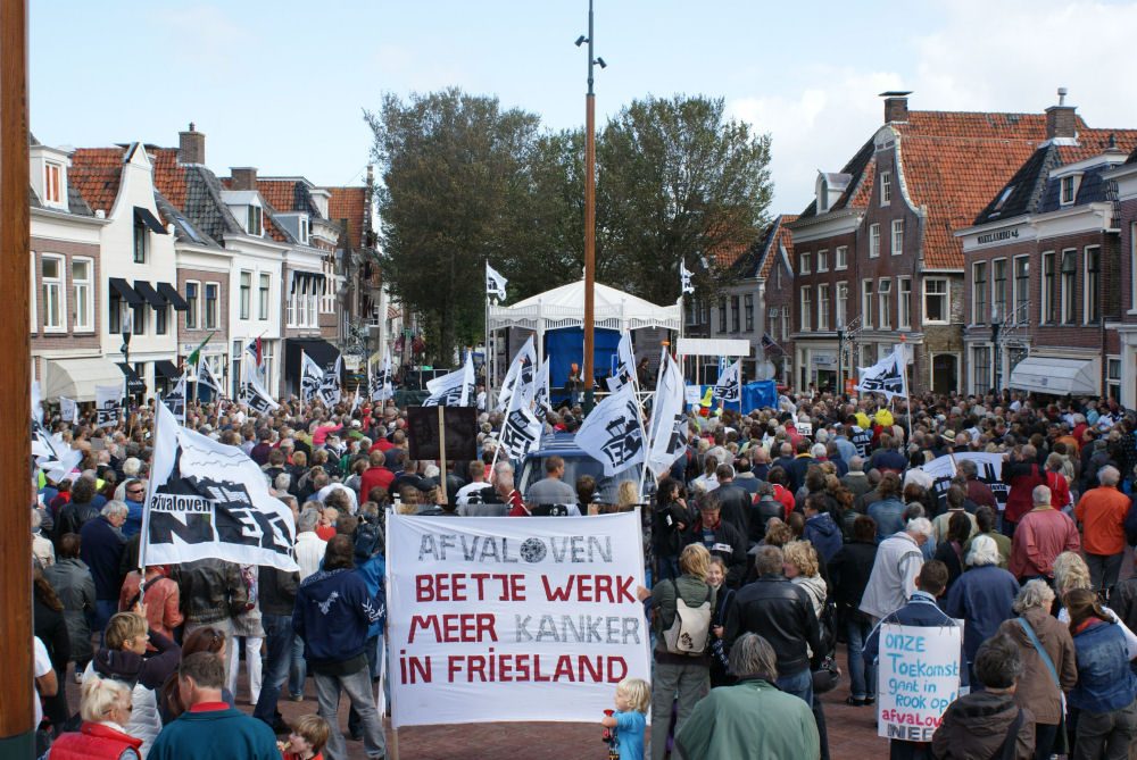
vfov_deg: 32.0
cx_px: 568
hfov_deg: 46.4
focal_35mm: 42
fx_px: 1328
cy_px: 380
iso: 100
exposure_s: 1/125
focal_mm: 28
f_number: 9
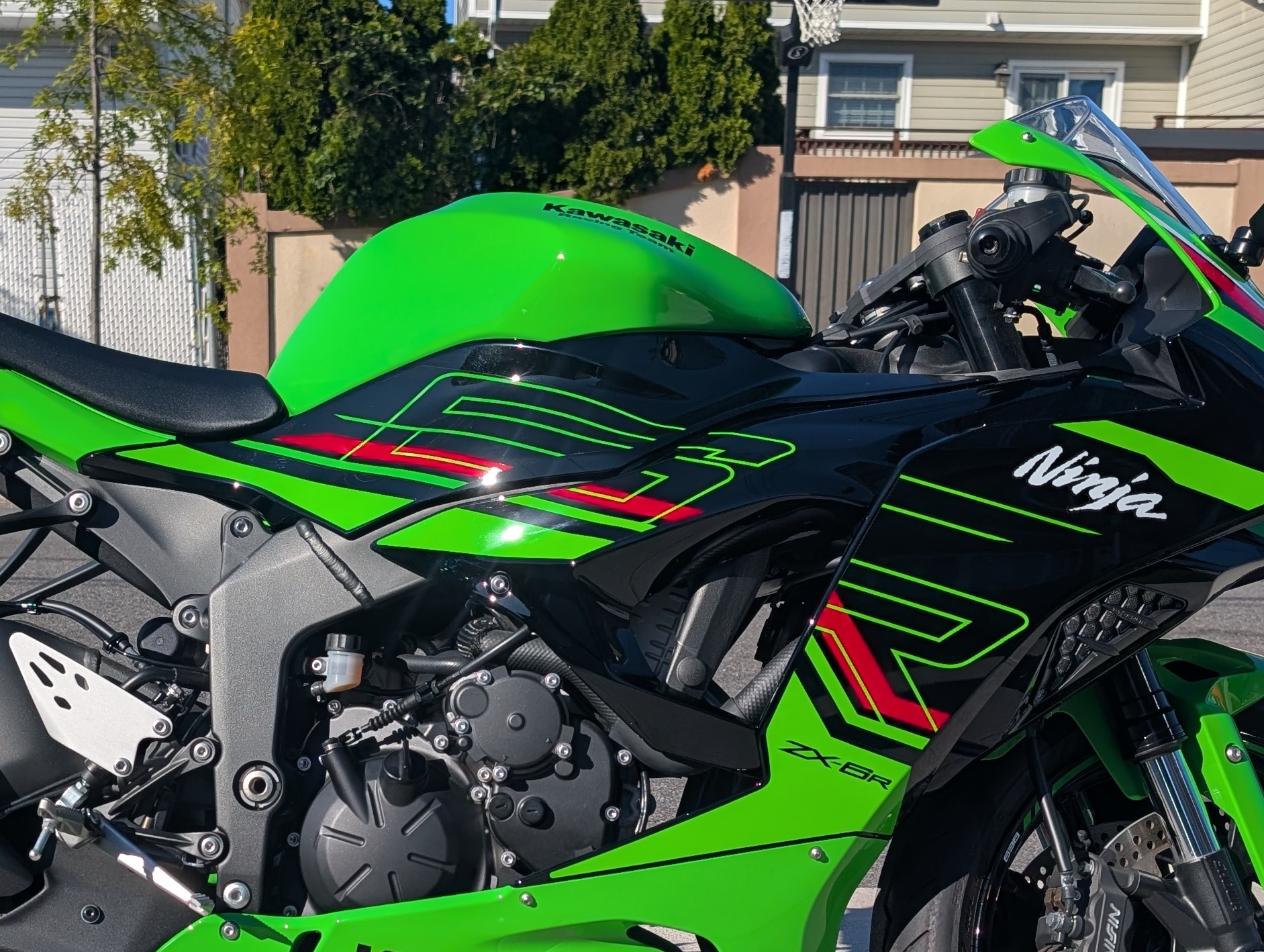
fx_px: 1902
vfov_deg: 27.7
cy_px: 707
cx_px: 500
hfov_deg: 36.6
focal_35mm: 52
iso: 21
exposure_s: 1/1471
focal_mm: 6.9
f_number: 1.68
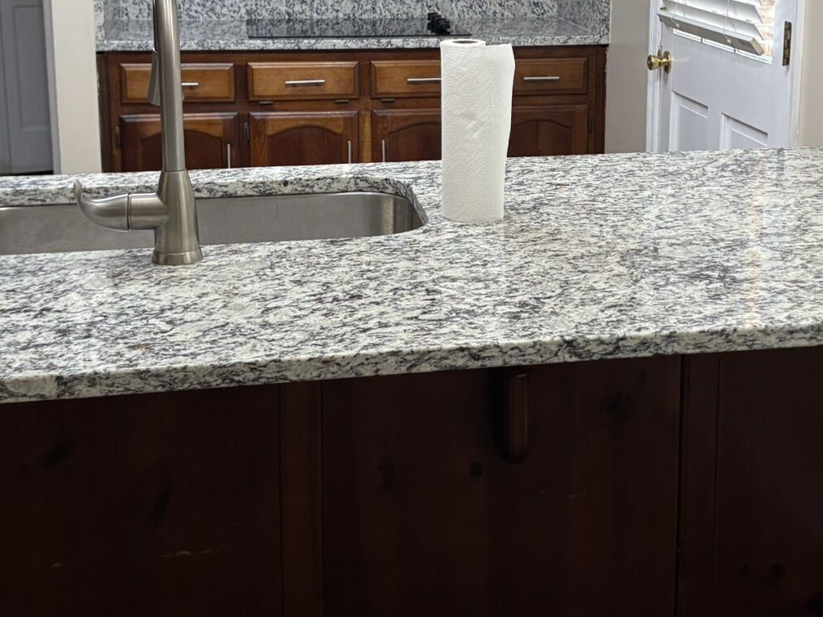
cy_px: 138
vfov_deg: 27.1
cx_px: 502
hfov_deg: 36.0
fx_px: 1260
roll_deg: +0.0
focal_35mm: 53
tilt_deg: -10.4
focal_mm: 5.96
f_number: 1.6
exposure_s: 1/60
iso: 200
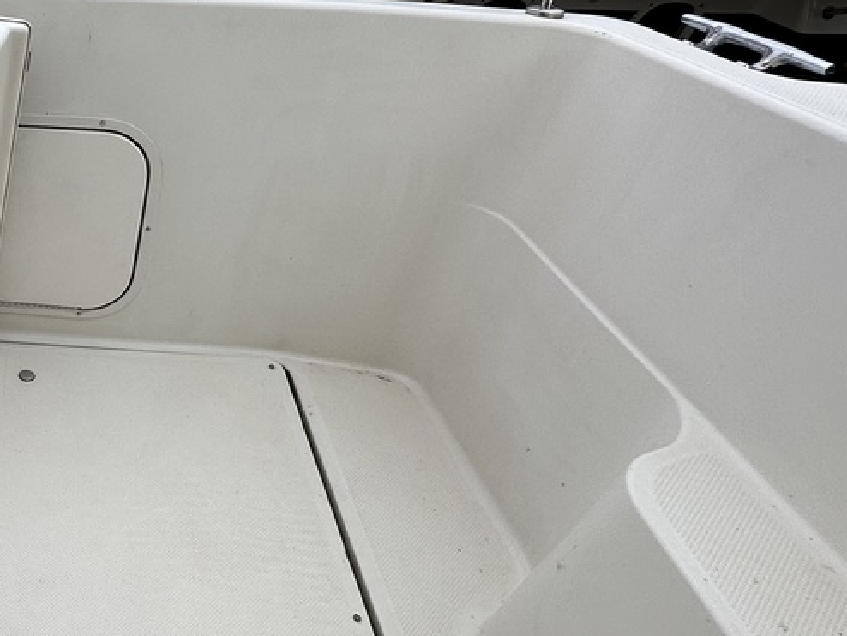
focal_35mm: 34
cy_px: 249
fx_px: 832
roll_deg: +1.0
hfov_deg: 43.1
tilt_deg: -34.8
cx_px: -67
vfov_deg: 41.6
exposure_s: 1/1208
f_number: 2.2
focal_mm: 2.22
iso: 50
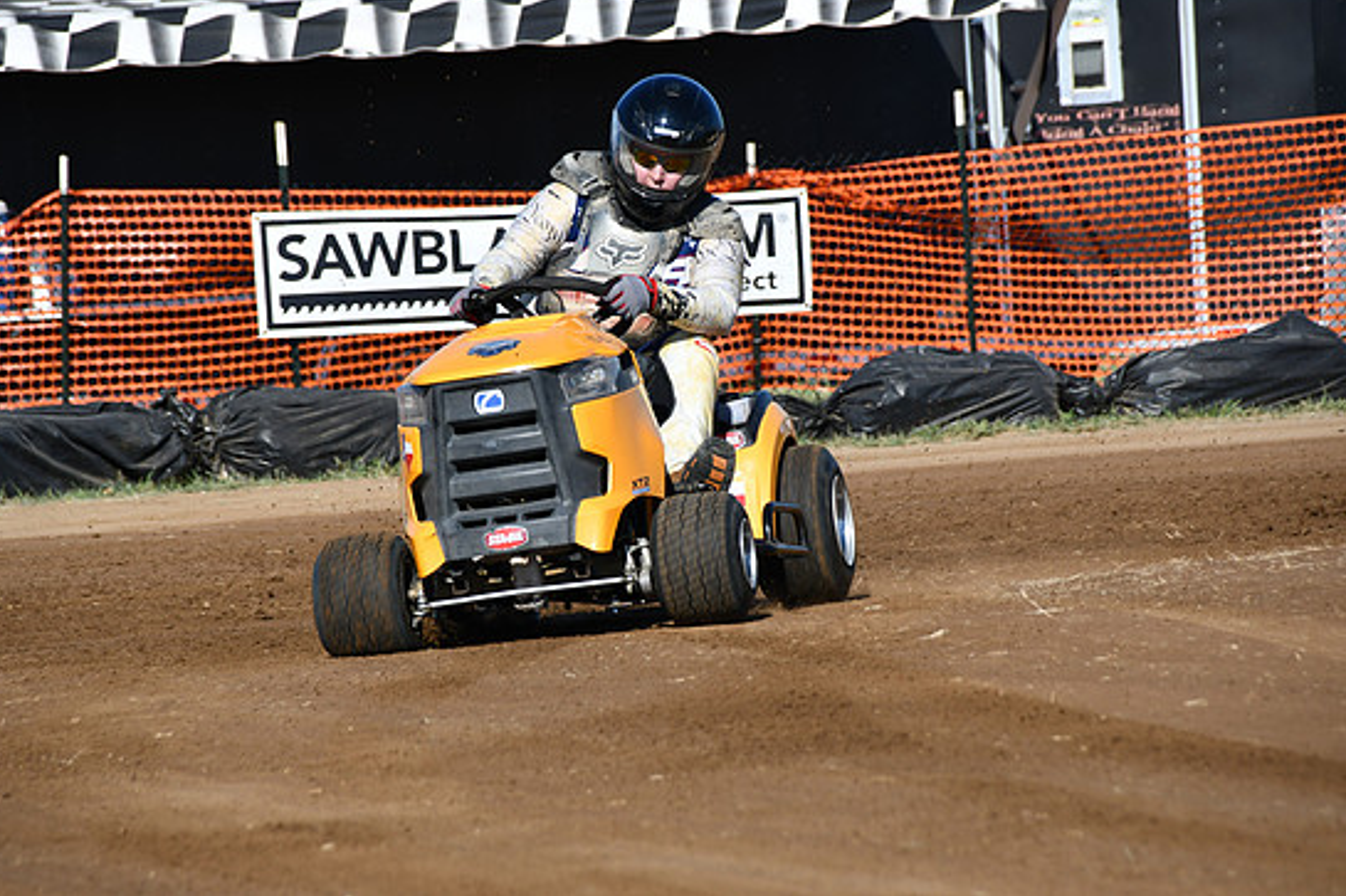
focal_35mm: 295
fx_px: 11026
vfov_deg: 4.7
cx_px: 659
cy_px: 421
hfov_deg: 7.0
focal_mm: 185
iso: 160
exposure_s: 1/500
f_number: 8
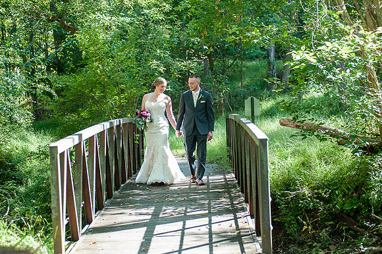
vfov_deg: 16.1
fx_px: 901
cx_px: 203
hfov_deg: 23.9
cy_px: 119
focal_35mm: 85
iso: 160
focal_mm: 80
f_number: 3.2
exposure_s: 1/160
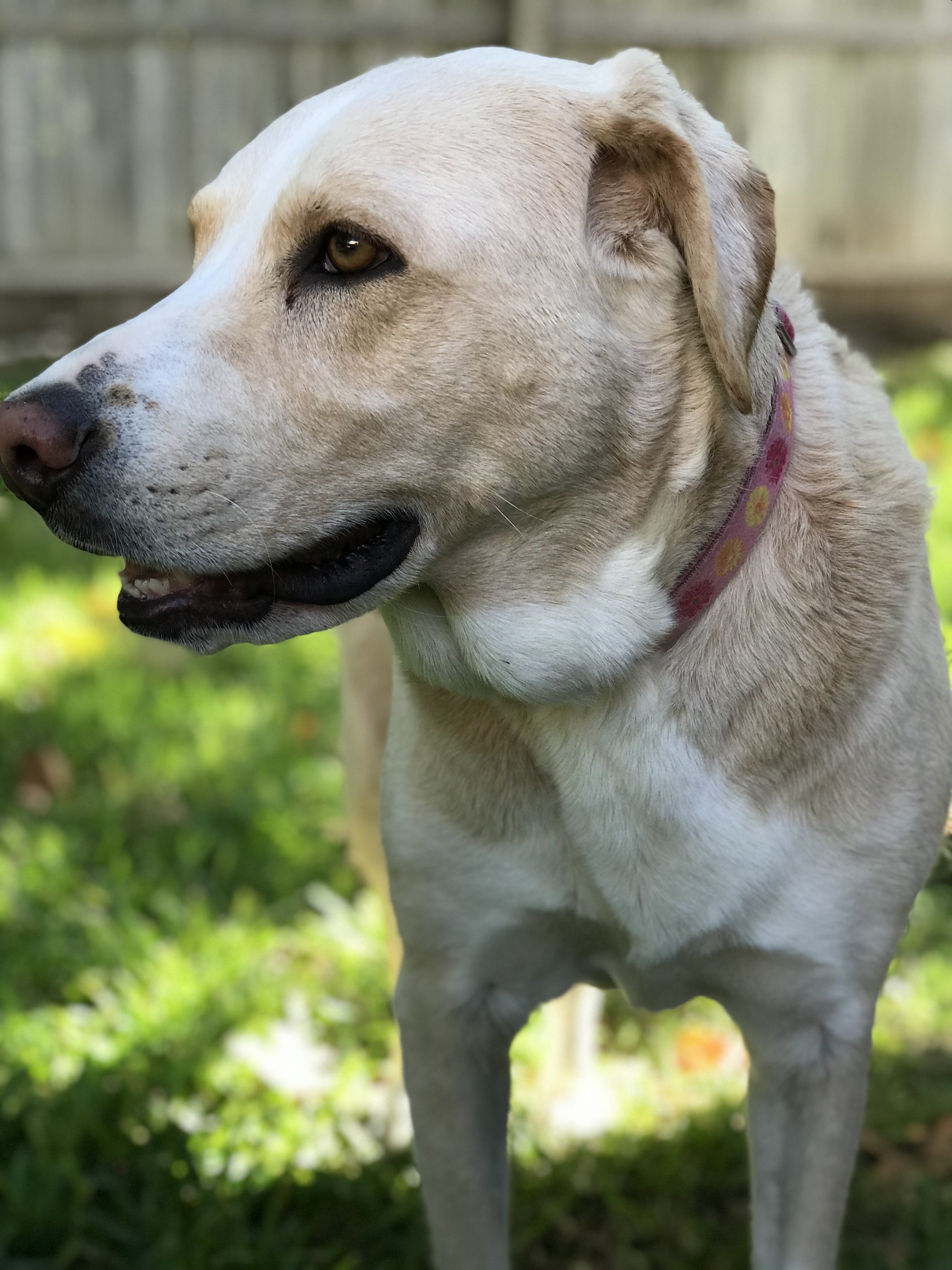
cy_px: 635
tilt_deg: -10.2
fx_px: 2090
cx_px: 476
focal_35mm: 57
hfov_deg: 25.7
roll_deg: +0.8
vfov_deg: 33.8
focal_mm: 6.6
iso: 40
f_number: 2.8
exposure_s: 1/120
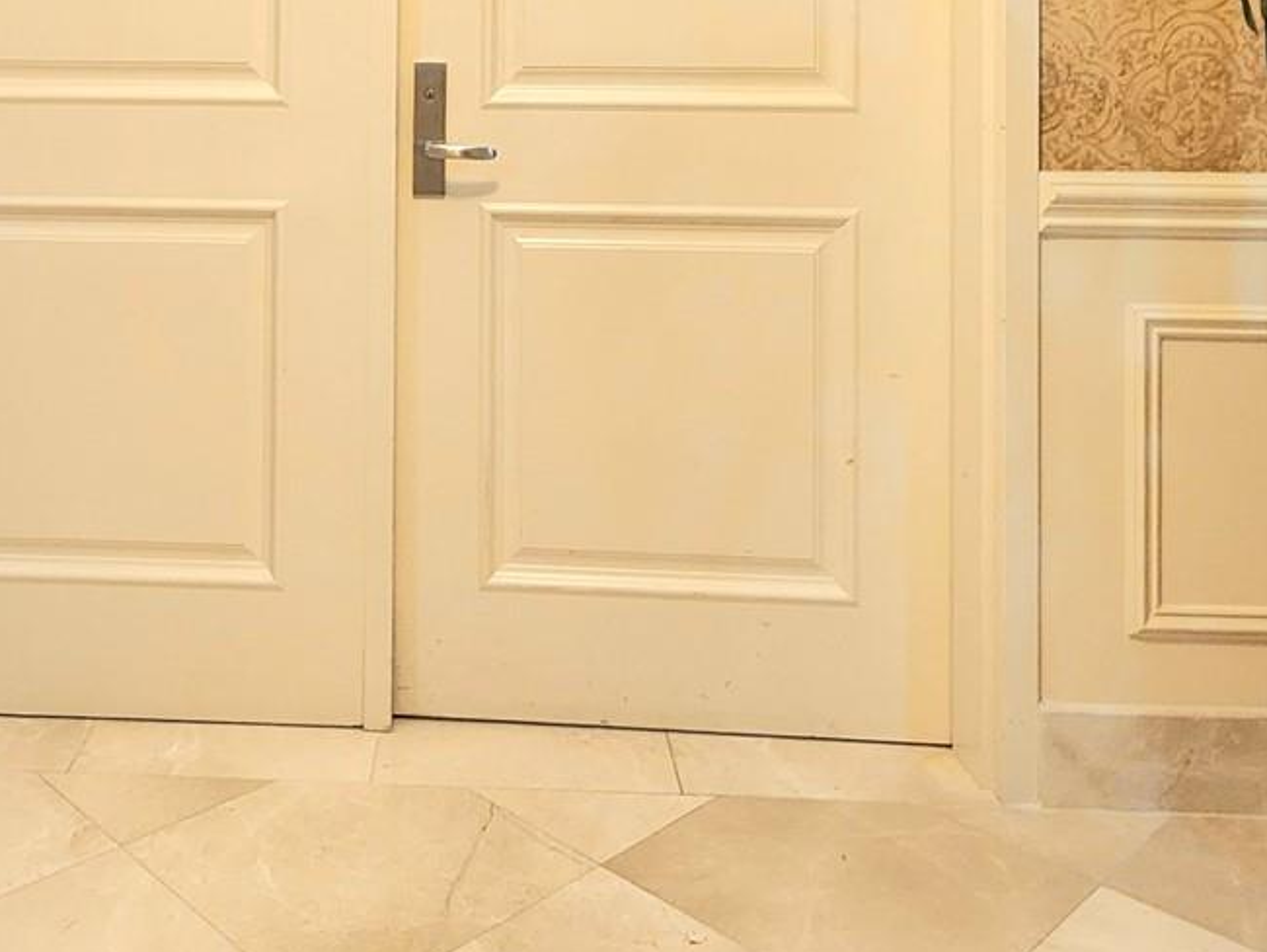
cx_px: 429
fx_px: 1172
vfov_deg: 40.4
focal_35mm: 32
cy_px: 72
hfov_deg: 55.7
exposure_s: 1/30
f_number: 2.2
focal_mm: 2.2
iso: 400
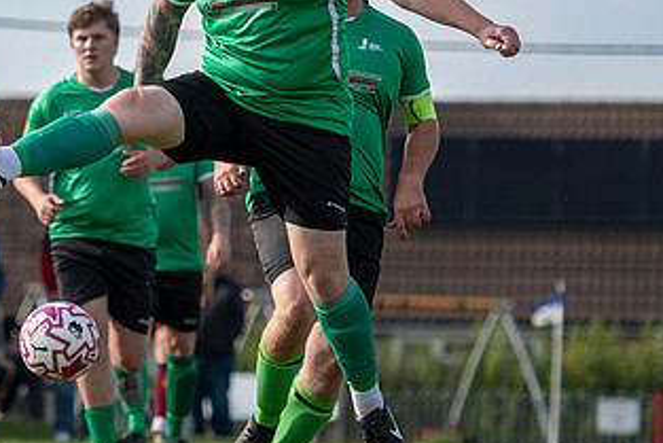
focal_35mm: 544
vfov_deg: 2.5
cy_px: 152
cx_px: -44
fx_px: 10023
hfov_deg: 3.8
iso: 200
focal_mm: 140
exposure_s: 1/4000
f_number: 2.8
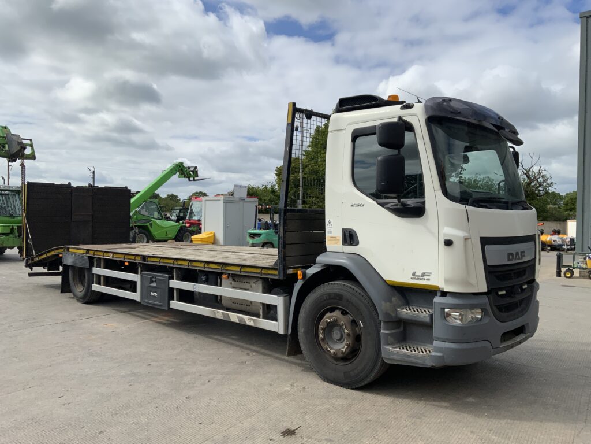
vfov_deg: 48.2
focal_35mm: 29
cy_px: 222
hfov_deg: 61.7
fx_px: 495
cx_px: 296
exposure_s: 1/2959
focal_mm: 3
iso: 16
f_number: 1.8
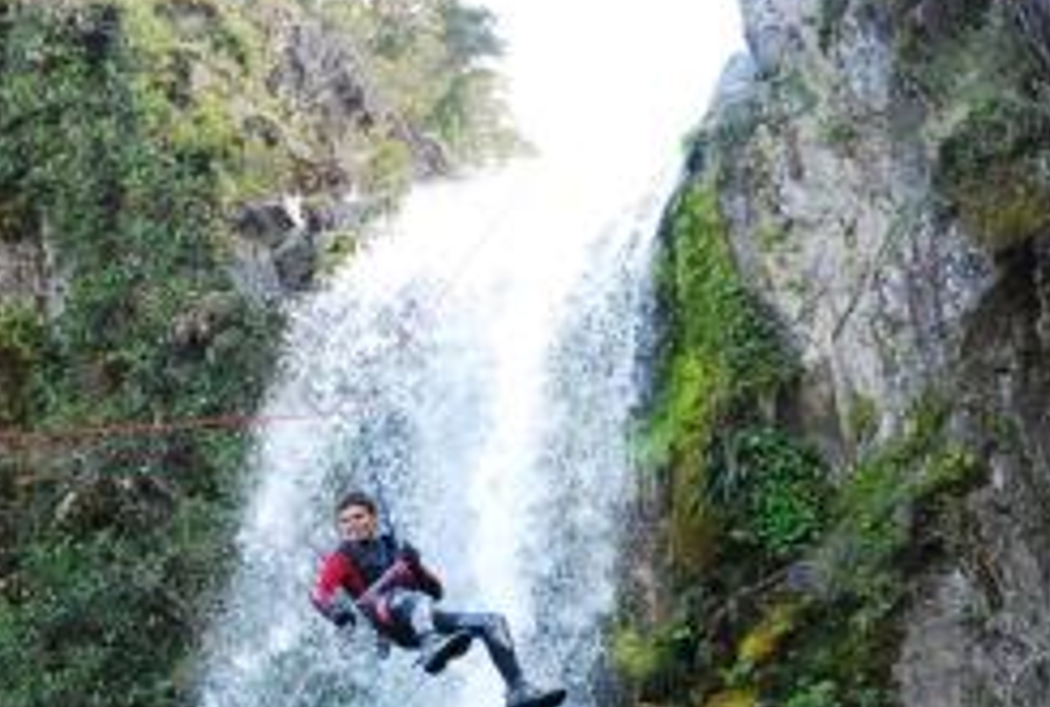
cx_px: 446
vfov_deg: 10.1
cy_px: 581
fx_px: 4008
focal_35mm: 137
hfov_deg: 14.9
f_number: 6.3
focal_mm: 50
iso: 800
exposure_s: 1/250
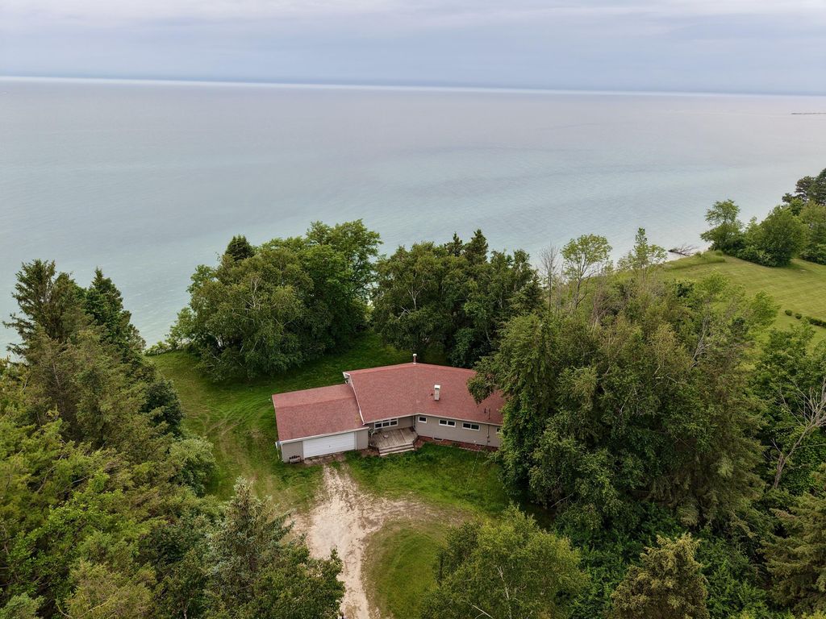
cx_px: 413
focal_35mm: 24
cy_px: 310
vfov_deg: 56.8
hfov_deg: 71.6
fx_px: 573
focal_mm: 8.67
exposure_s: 1/60
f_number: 1.8
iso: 110
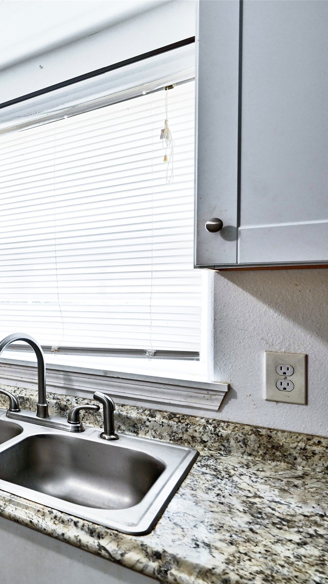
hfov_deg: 32.2
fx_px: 430
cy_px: 294
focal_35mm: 28
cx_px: -94
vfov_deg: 68.3
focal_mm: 17.5
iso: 400
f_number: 8
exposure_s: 1/20
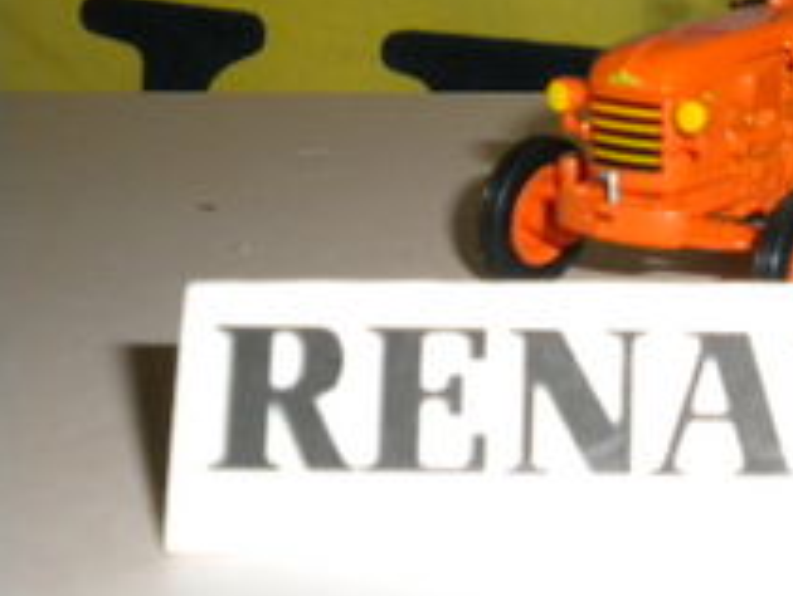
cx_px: 751
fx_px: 2271
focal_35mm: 99
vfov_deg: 15.0
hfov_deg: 19.4
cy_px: 234
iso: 400
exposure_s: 1/30
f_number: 3.9
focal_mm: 9.3
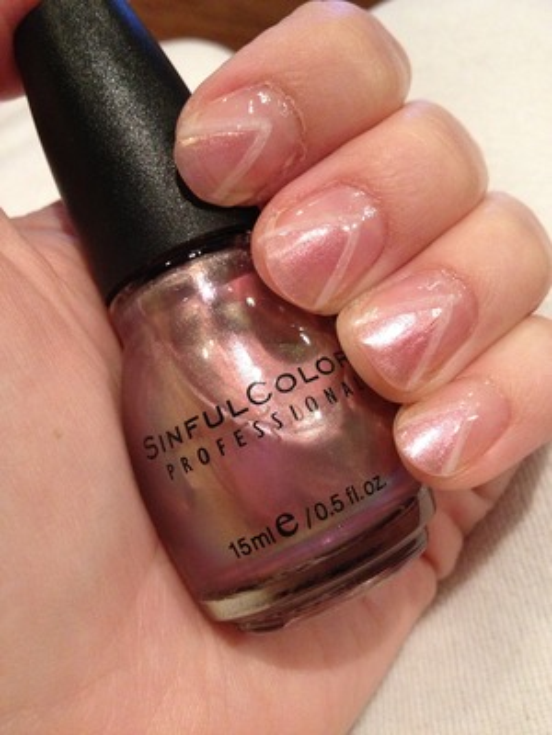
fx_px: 744
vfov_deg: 52.6
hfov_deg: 40.7
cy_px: 368
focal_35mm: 35
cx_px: 276
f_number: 2.4
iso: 400
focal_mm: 4.28
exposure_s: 1/17
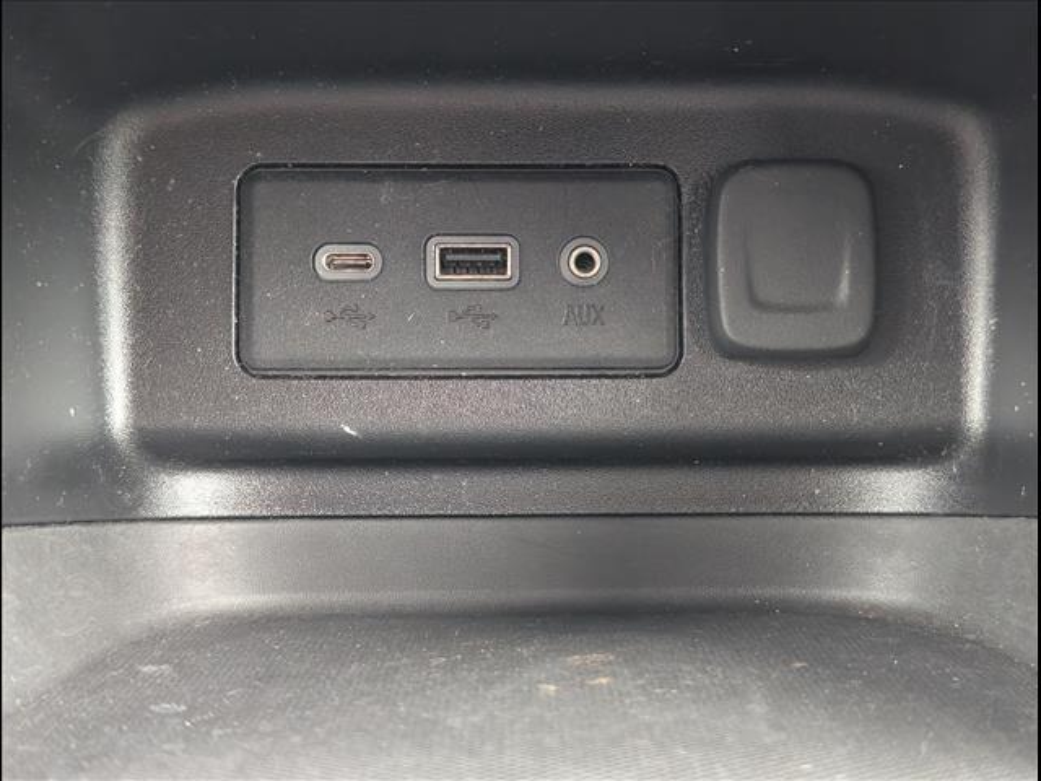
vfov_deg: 29.7
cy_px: 390
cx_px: 520
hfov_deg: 38.9
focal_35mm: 49
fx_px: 1474
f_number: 1.68
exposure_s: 1/143
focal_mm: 6.9
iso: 1413
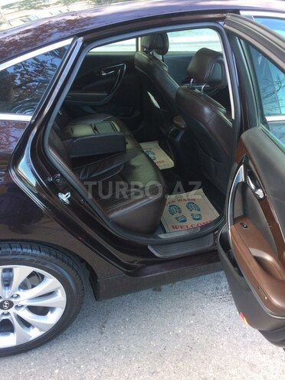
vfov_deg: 61.7
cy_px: 190
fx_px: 318
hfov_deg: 48.2
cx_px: 142
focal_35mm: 29
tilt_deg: -31.5
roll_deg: +3.3
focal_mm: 4.15
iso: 50
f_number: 2.2
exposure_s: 1/33
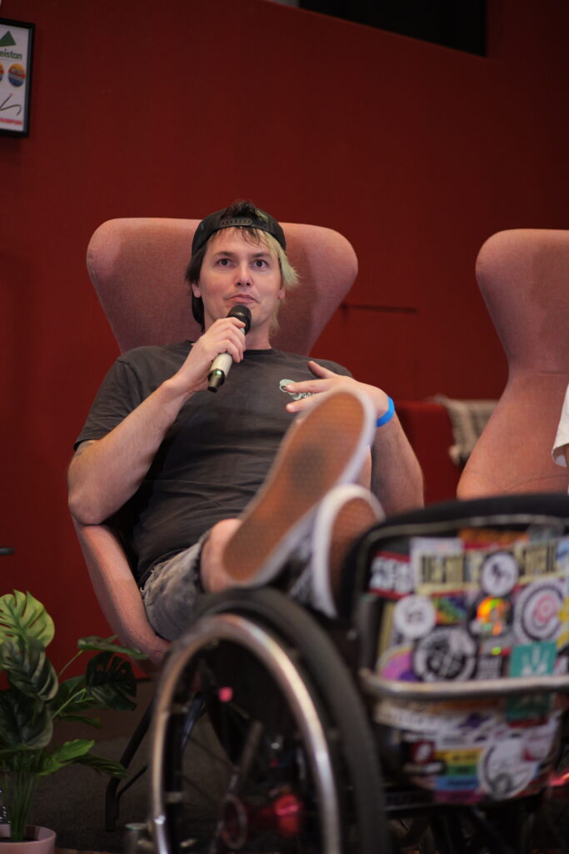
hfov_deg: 16.1
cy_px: 427
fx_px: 2014
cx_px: 284
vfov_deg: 23.9
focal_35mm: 85
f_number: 1.8
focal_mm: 85
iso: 4000
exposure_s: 1/400
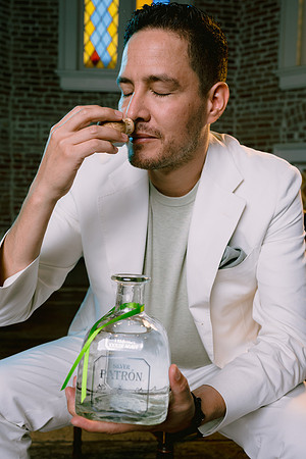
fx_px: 446
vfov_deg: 54.4
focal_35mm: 35
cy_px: 230
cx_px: 153
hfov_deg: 37.9
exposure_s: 1/160
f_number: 5.6
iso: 200
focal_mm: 35
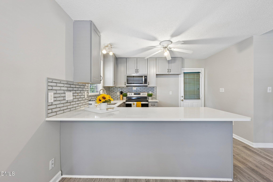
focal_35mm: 14
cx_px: 136
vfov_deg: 81.2
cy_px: 91
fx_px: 106
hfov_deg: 104.3
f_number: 8
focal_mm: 14
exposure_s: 1/20
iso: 400
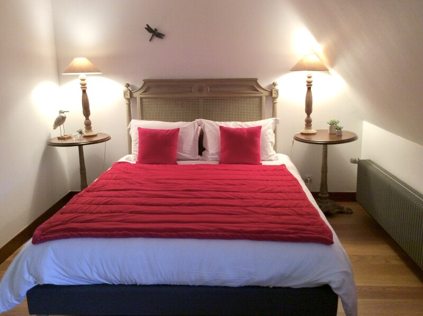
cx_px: 212
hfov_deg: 56.9
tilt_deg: -13.8
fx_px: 391
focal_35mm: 32
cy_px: 158
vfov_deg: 44.1
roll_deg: +1.7
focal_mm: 3.3
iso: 50
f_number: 2.4
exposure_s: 1/25
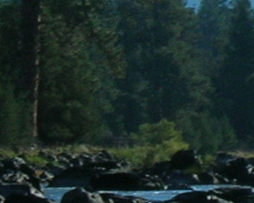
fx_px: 5208
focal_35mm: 693
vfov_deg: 2.2
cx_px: 373
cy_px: -134
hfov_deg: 2.8
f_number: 8.2
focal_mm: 17.1
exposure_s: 1/160
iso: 50
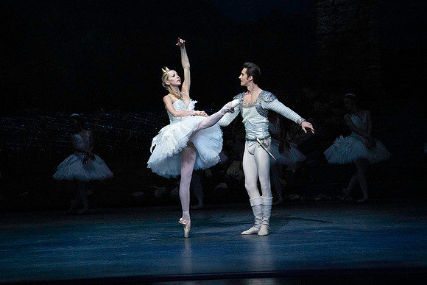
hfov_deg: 10.3
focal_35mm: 200
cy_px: 142
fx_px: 2373
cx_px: 214
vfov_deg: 6.9
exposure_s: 1/400
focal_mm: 200
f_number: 5
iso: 25600
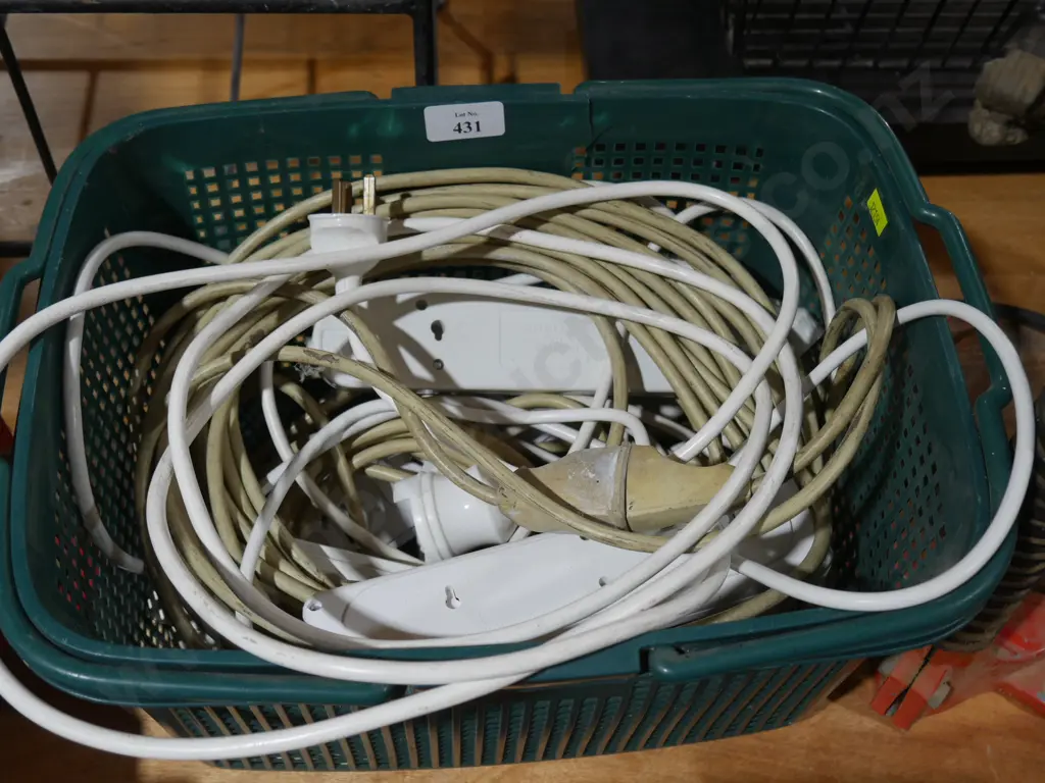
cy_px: 392
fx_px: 1268
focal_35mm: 42
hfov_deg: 44.8
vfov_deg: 34.3
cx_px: 522
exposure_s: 1/60
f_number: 4.6
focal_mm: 21
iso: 320
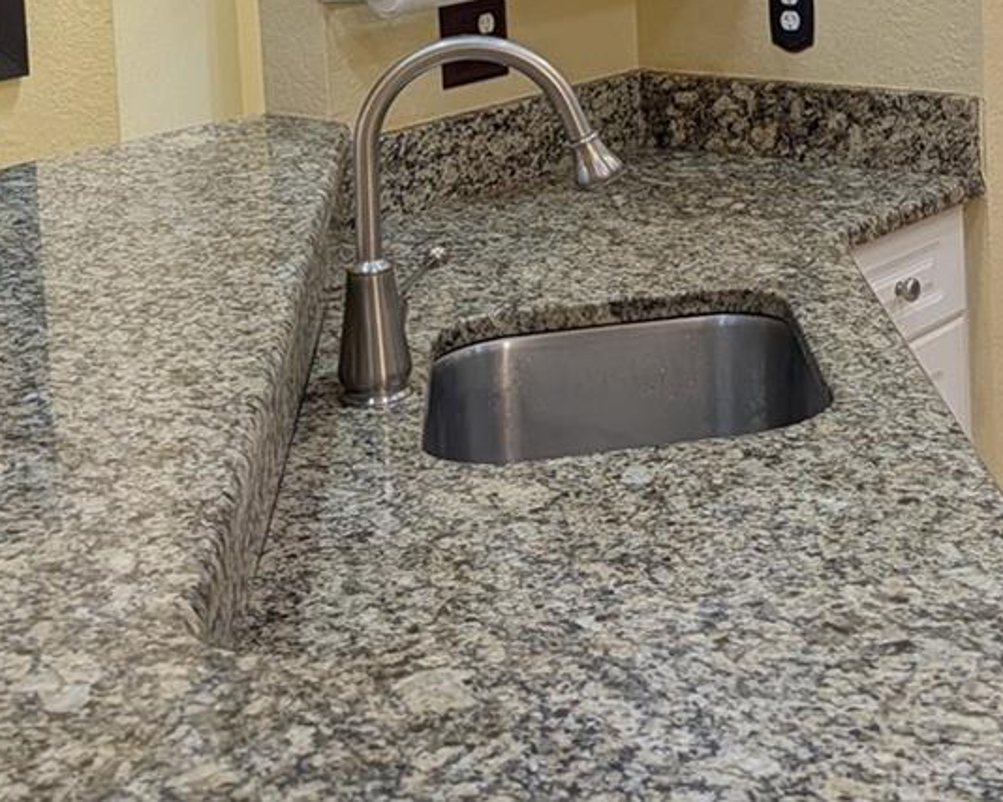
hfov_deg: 25.1
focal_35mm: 70
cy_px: -173
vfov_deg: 20.4
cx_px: 1114
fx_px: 2078
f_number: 1.68
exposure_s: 1/120
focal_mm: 6.9
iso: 31
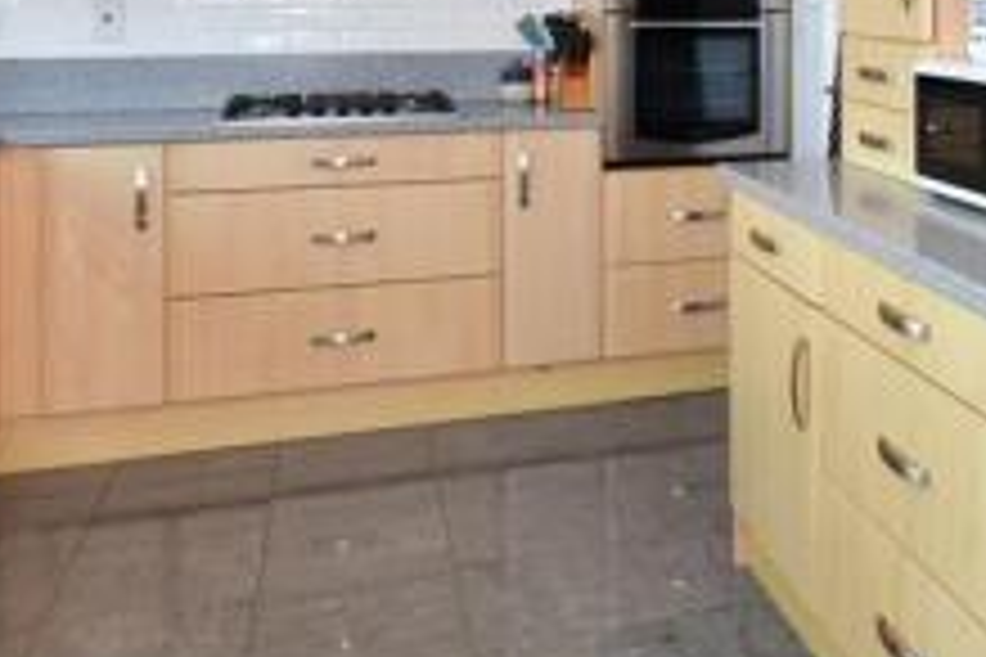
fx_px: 1232
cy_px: -25
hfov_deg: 39.8
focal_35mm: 45
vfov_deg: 27.8
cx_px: 918
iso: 400
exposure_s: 1/40
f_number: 8
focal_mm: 10
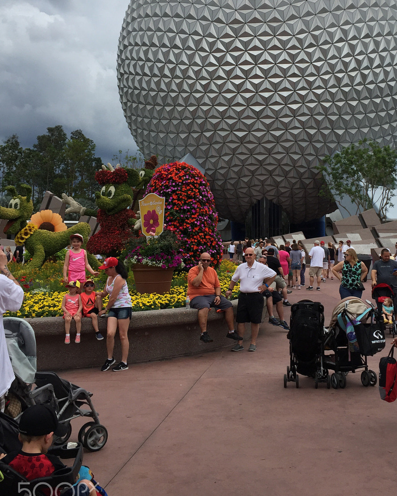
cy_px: 199
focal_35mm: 40
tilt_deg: +7.4
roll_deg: +1.2
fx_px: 587
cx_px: 253
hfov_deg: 37.1
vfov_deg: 45.5
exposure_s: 1/2475
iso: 32
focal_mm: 4.15
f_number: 2.2
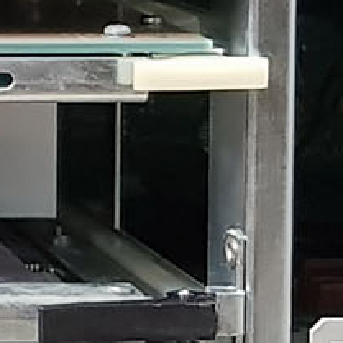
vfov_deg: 7.9
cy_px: 8
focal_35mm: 220
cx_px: -586
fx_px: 2466
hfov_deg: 7.3
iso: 200
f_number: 1.7
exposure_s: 1/15
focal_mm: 4.2
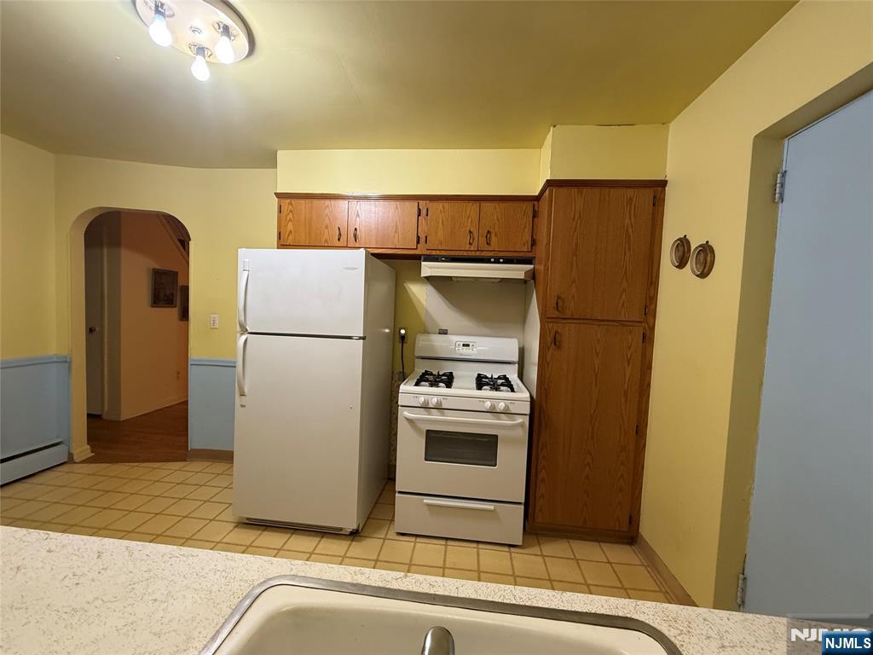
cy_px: 328
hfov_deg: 102.1
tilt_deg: -2.7
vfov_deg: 85.7
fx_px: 353
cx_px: 436
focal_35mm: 14
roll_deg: -2.9
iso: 250
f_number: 2.2
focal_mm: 2.22
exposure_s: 1/60
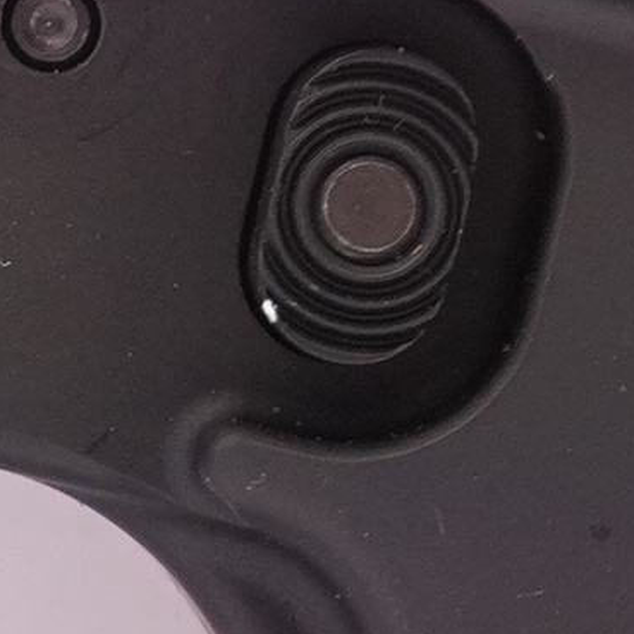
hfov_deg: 2.0
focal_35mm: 851
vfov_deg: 2.1
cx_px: -1270
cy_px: -555
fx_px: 17634
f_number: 5.6
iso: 800
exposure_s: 1/160
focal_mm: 82
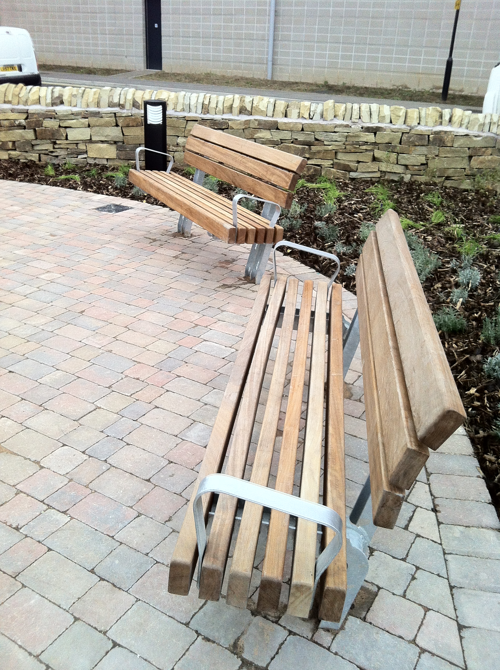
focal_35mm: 35
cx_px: 250
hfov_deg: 40.6
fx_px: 676
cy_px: 335
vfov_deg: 52.7
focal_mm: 3.85
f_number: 2.8
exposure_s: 1/120
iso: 100
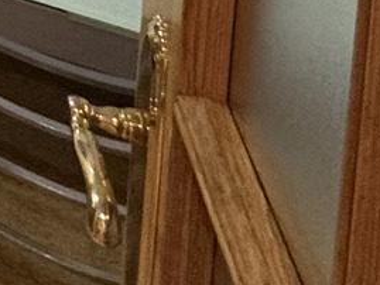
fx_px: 1098
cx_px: -551
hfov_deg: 13.6
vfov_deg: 9.3
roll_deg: +0.3
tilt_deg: -5.7
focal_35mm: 100
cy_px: -705
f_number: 2.2
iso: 200
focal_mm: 2.22
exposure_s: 1/50
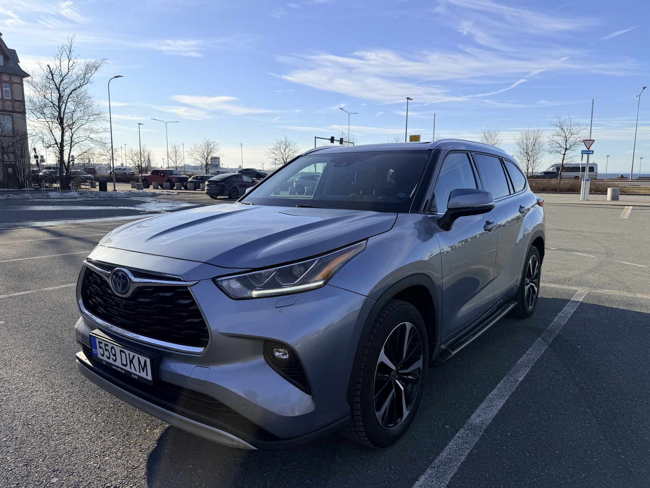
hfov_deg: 71.6
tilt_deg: -7.4
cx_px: 325
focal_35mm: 24
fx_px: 451
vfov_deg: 56.8
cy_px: 244
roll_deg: -1.2
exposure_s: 1/4673
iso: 80
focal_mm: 6.76
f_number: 1.78
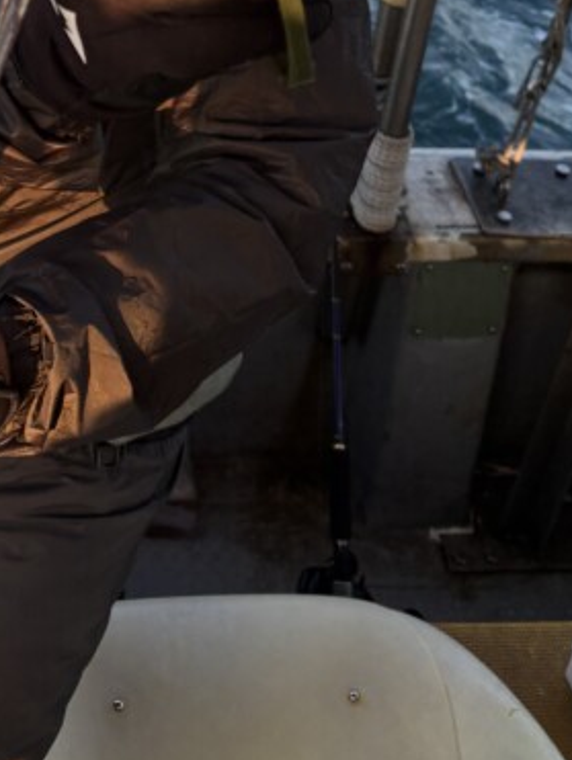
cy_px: -51
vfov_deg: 31.0
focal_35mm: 56
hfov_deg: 25.5
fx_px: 1232
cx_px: 80
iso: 50
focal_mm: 5.96
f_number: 1.6
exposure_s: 1/581
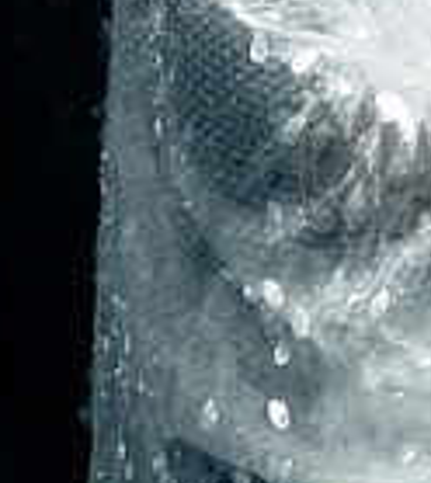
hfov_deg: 2.1
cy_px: -268
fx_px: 12015
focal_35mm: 803
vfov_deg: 2.3
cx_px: 663
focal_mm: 185
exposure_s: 1/640
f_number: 3.2
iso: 3200
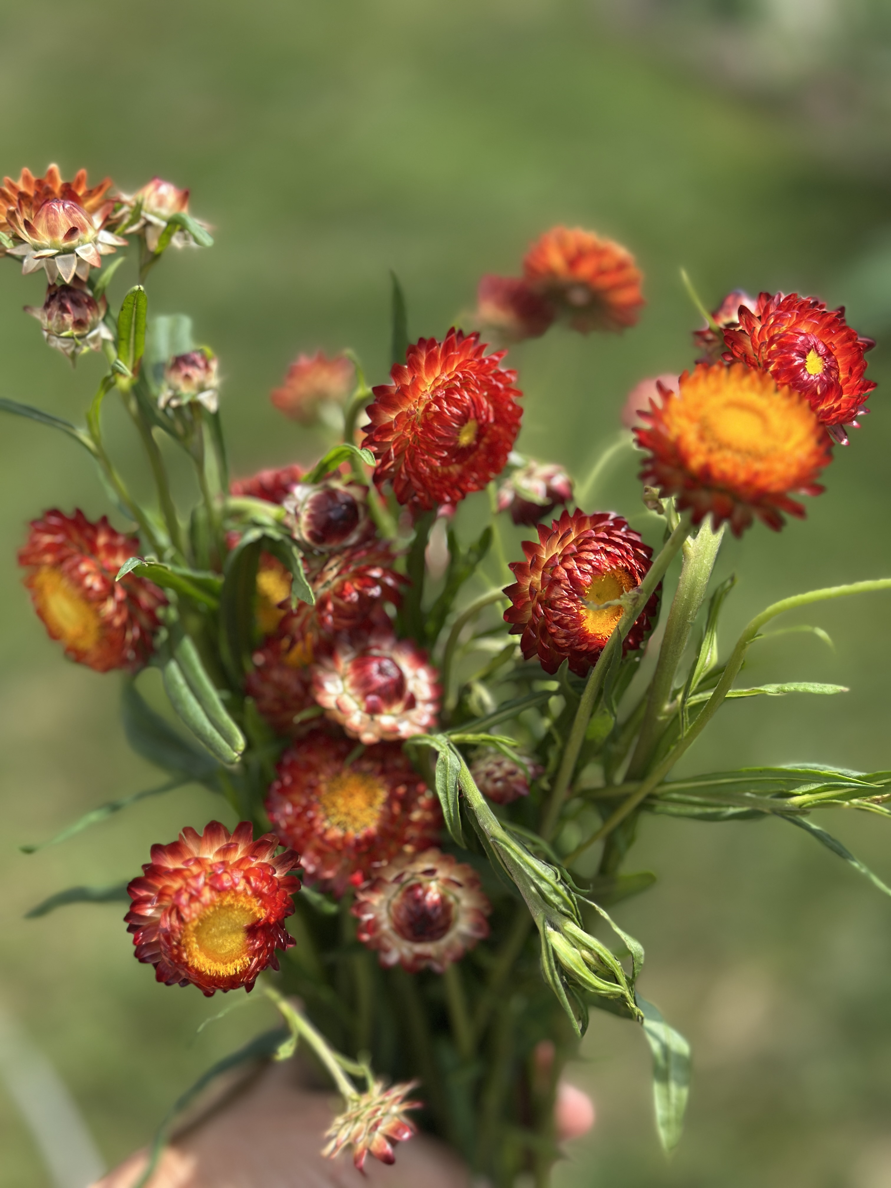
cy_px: 594
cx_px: 446
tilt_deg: -30.1
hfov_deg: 30.3
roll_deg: +4.4
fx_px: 1647
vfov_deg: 39.7
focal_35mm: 48
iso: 80
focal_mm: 6.86
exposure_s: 1/1639
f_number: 1.78
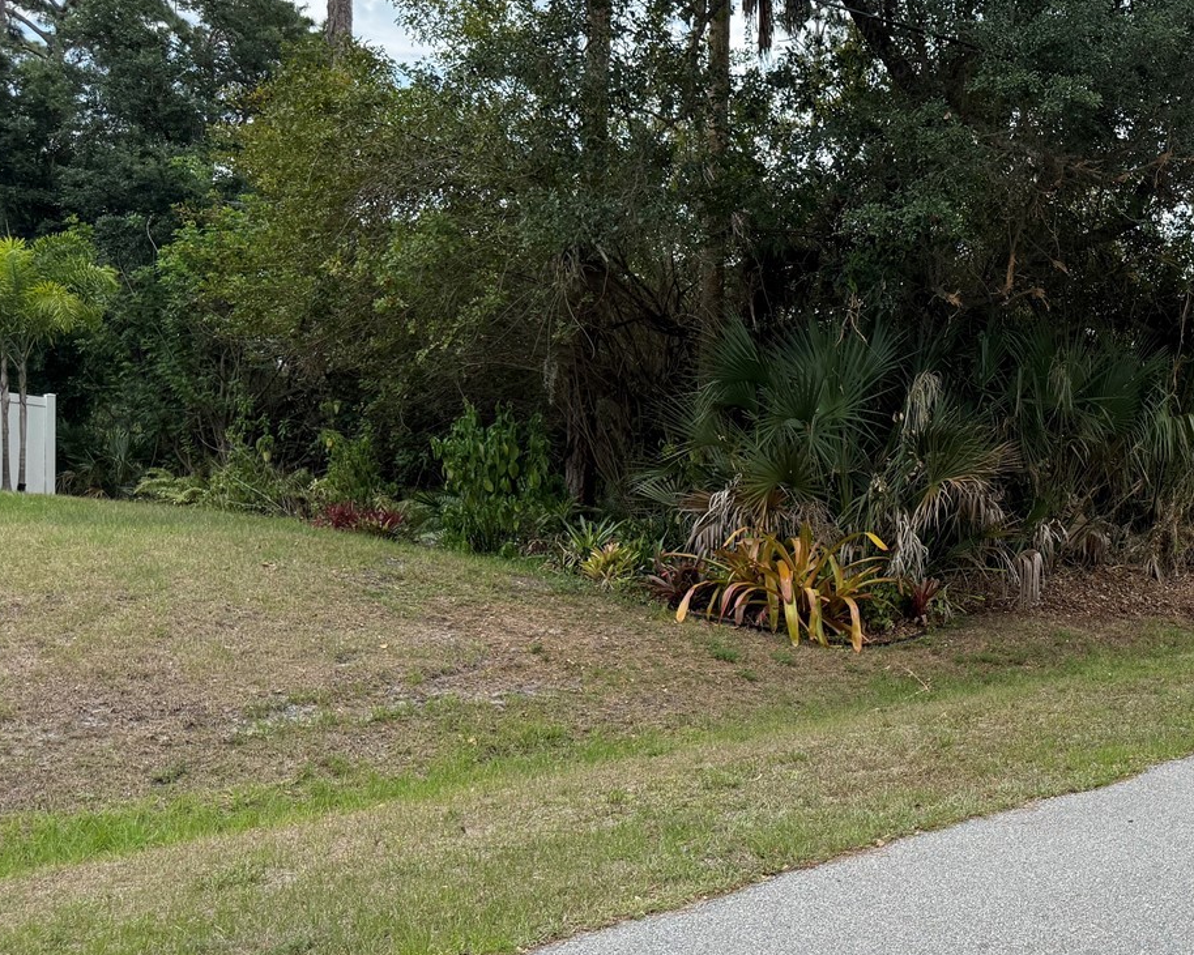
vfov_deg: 36.5
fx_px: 1449
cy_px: 491
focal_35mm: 41
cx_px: 986
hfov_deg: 42.4
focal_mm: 6.76
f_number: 1.78
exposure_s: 1/2525
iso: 100
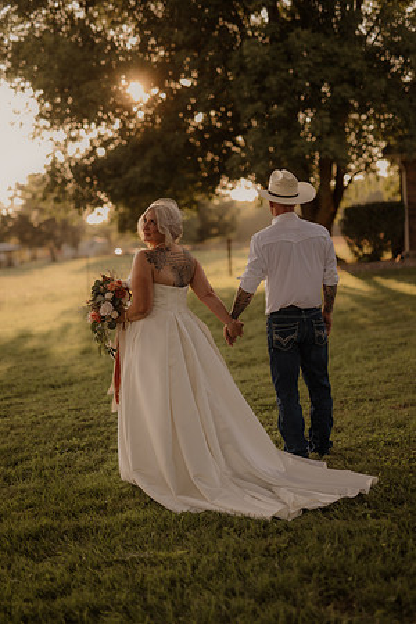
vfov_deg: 39.6
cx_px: 208
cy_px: 312
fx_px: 867
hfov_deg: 27.0
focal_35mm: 50
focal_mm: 50
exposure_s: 1/640
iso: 200
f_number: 2.8
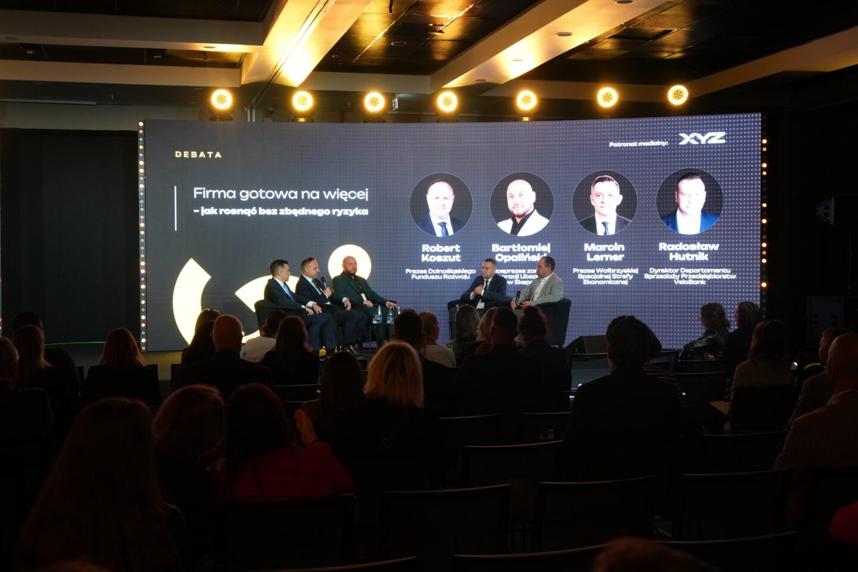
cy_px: 286
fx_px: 1049
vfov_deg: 30.5
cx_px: 429
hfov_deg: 44.5
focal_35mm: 44
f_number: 5.6
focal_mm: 44
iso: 2500
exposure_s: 1/160
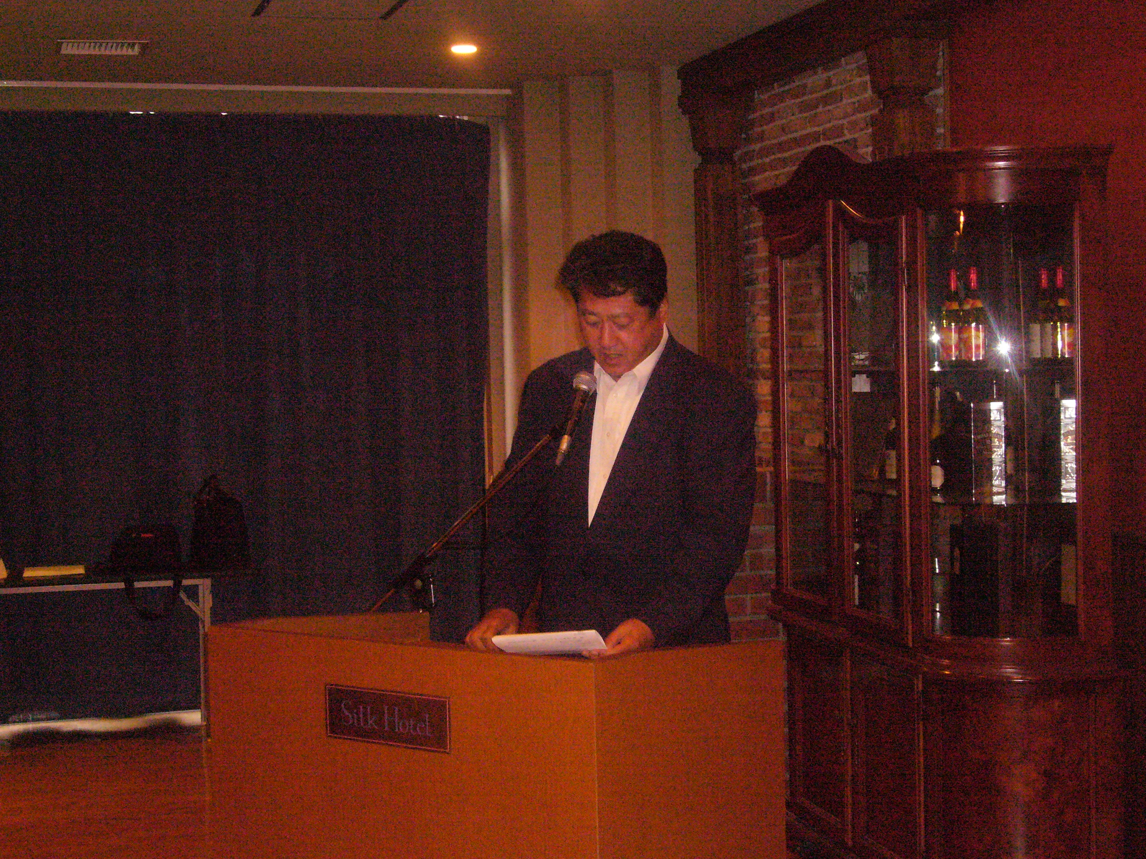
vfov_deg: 25.2
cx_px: 573
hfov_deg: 33.2
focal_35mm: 58
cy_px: 430
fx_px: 1920
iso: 400
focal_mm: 9.6
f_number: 4
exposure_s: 1/30
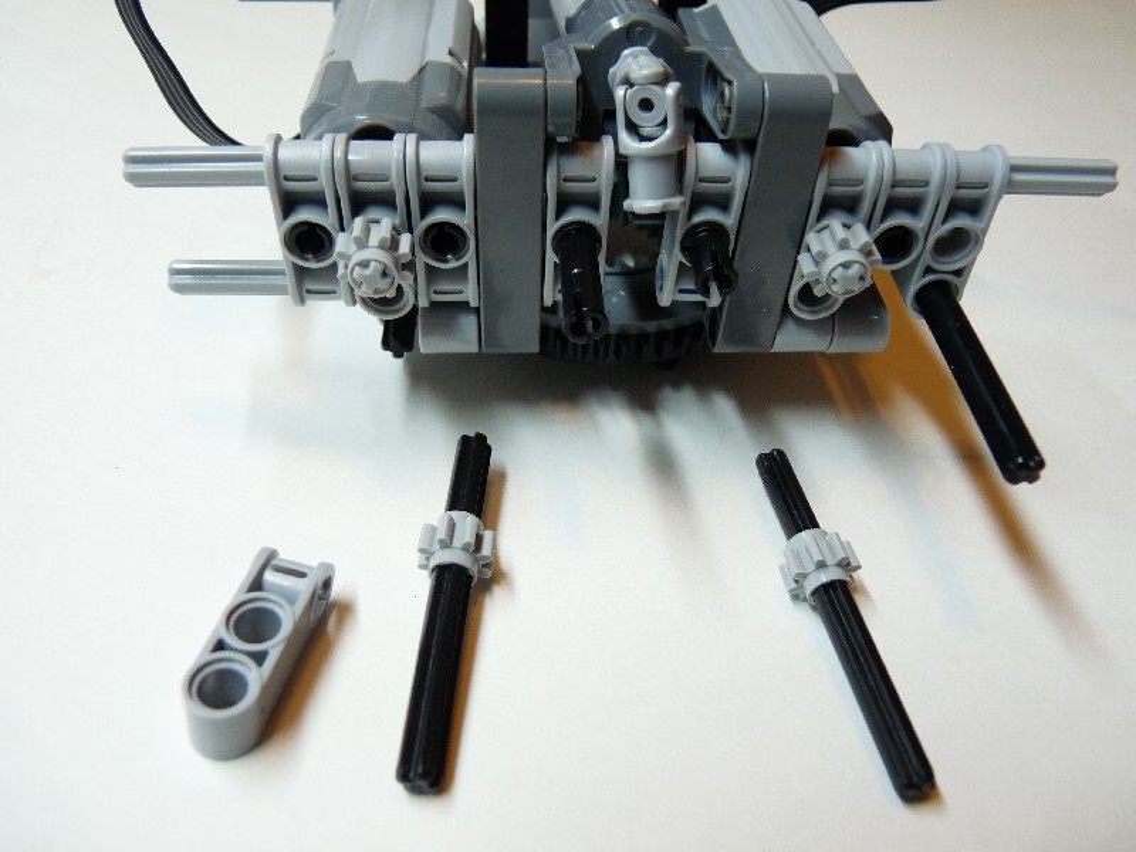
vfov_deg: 51.4
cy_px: 426
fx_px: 886
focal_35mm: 27
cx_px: 568
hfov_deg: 65.3
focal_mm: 4.8
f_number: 2.8
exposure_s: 1/30
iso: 160
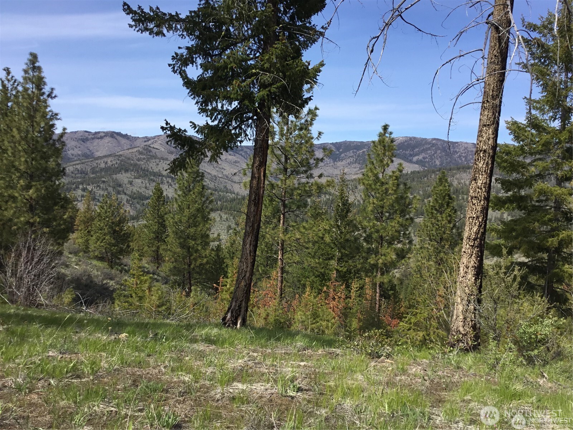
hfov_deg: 58.4
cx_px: 286
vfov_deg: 45.4
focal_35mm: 31
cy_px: 215
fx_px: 513
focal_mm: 3.3
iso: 25
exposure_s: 1/1199
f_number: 2.4
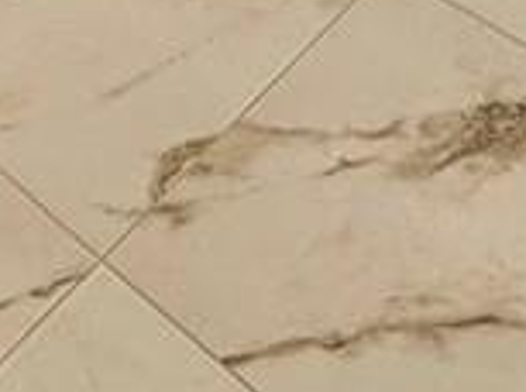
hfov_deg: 20.7
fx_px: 1425
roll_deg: -2.4
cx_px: 131
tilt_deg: -7.6
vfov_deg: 10.1
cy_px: -870
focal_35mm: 94
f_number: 2.2
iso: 50
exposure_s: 1/160
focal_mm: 2.22
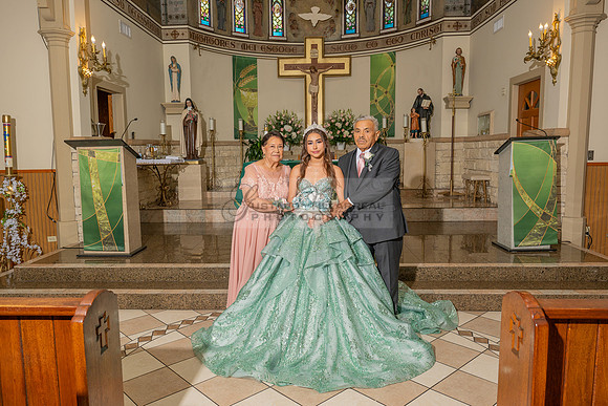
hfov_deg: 68.4
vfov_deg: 48.8
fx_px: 447
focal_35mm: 26
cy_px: 198
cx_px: 290
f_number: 4.5
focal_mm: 24
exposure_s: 1/200
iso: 320
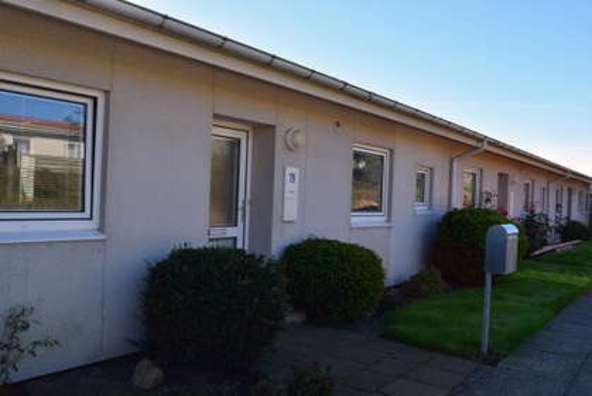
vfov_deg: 40.0
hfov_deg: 57.2
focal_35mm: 33
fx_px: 543
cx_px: 296
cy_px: 198
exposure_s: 1/320
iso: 400
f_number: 10
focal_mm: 22
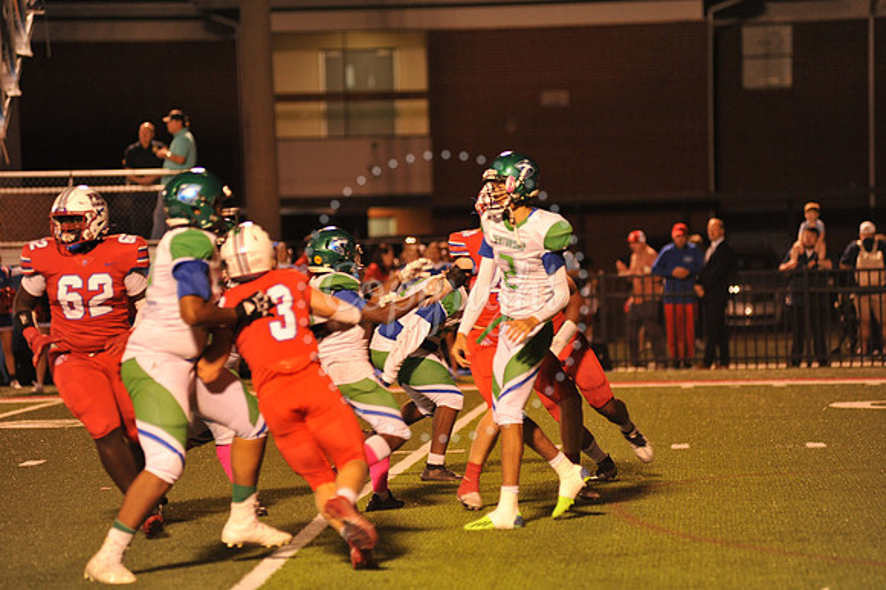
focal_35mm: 200
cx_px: 443
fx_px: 4919
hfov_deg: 10.3
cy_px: 295
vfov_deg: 6.9
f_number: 3.2
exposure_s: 1/200
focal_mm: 200
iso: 2000
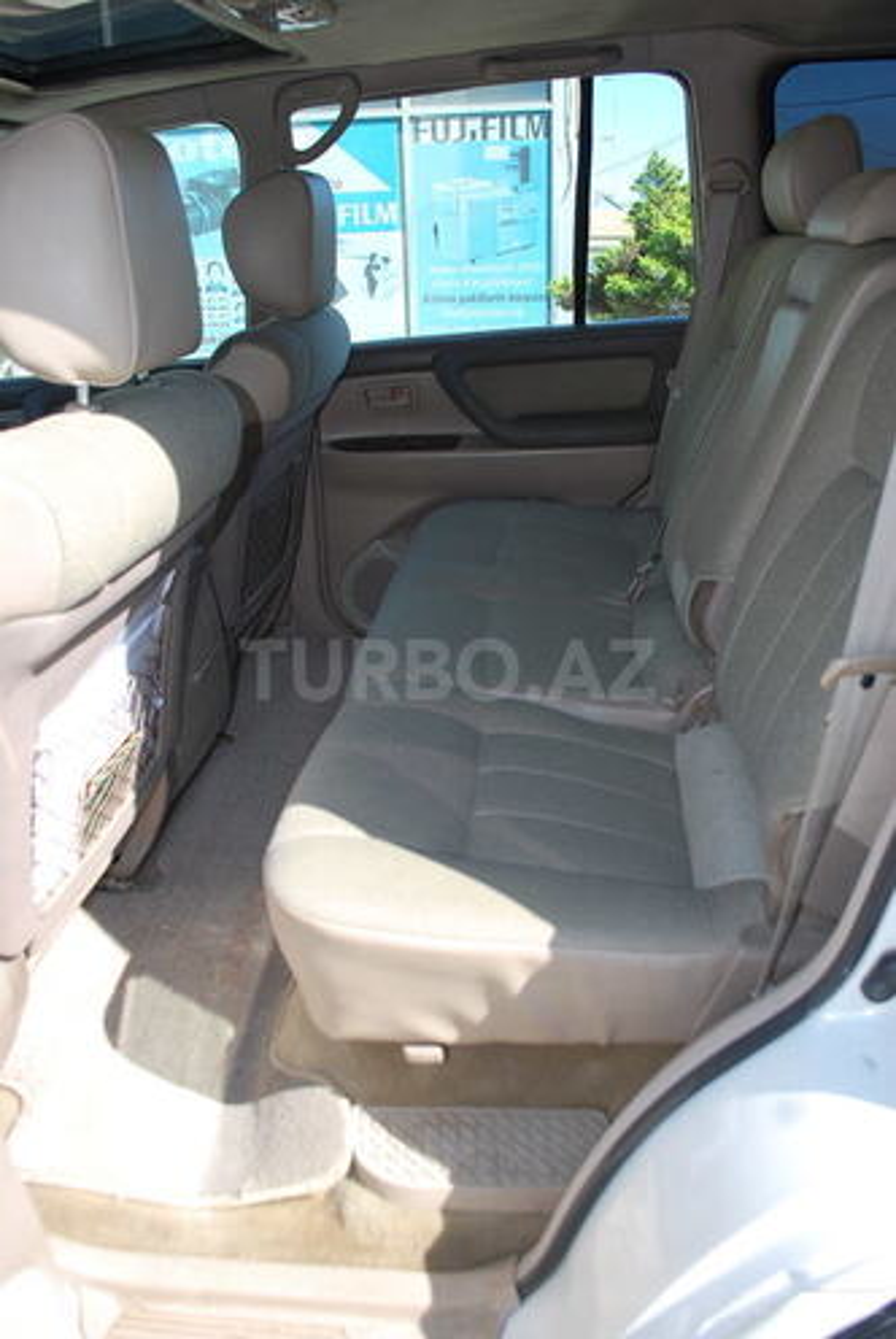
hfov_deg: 48.0
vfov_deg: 67.3
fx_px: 1005
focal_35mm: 27
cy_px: 670
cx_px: 448
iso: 100
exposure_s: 1/200
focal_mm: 18
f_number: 4
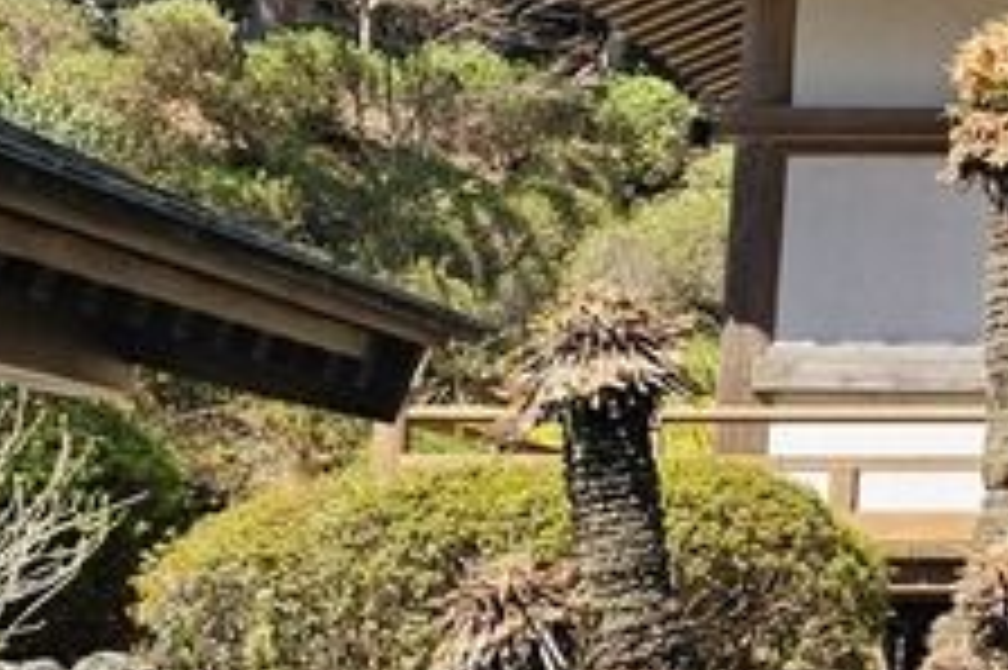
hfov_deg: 20.0
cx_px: 1546
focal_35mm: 87
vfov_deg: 15.7
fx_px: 2434
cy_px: 245
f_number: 1.7
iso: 10
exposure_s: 1/272
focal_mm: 6.3
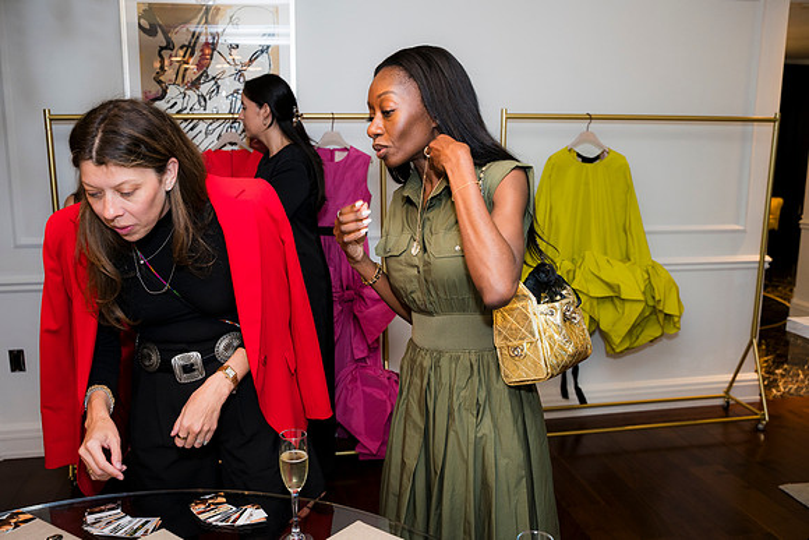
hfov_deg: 57.2
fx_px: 742
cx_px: 404
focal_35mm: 33
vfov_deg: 40.0
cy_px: 270
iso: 800
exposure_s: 1/100
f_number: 4.5
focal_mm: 33
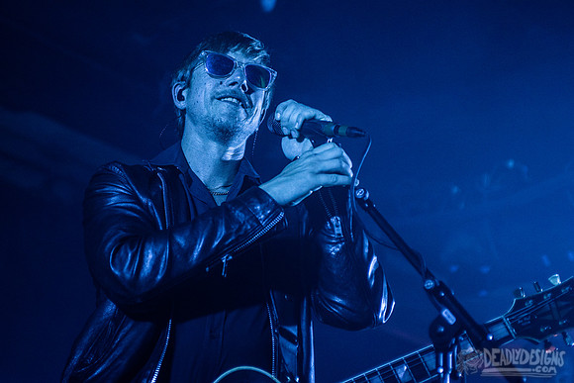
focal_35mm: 80
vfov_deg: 17.0
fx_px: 1278
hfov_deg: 25.3
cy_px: 164
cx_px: 245
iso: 3200
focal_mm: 70
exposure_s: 1/60
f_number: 3.2
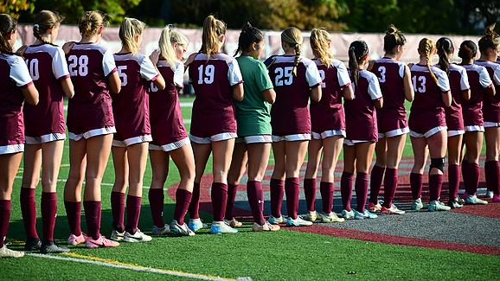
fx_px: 1604
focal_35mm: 121
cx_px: 250
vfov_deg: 10.0
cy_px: 115
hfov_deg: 17.7
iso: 220
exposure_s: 1/2000
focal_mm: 115
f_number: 3.2
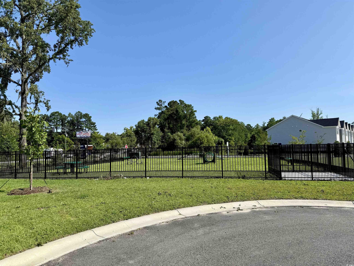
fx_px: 245
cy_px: 133
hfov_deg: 71.6
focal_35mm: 24
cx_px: 177
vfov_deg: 56.8
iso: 80
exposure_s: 1/4975
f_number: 1.78
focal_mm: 6.76
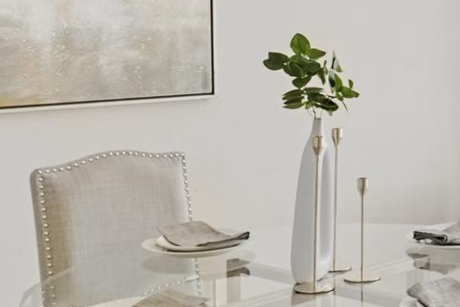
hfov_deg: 26.1
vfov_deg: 20.0
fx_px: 856
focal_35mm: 67
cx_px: 582
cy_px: 47
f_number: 8
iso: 1250
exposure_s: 1/100
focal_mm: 16
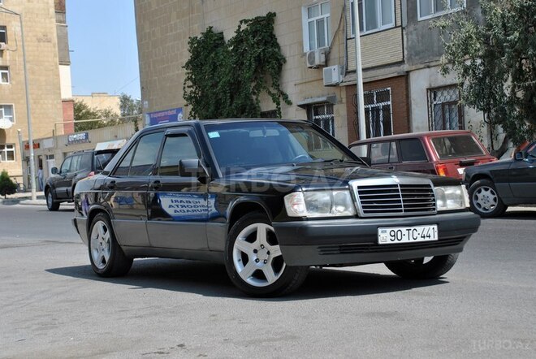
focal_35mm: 66
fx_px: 984
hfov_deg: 30.5
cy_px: 180
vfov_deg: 20.7
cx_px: 268
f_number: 7.1
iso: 100
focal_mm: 44
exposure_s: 1/250
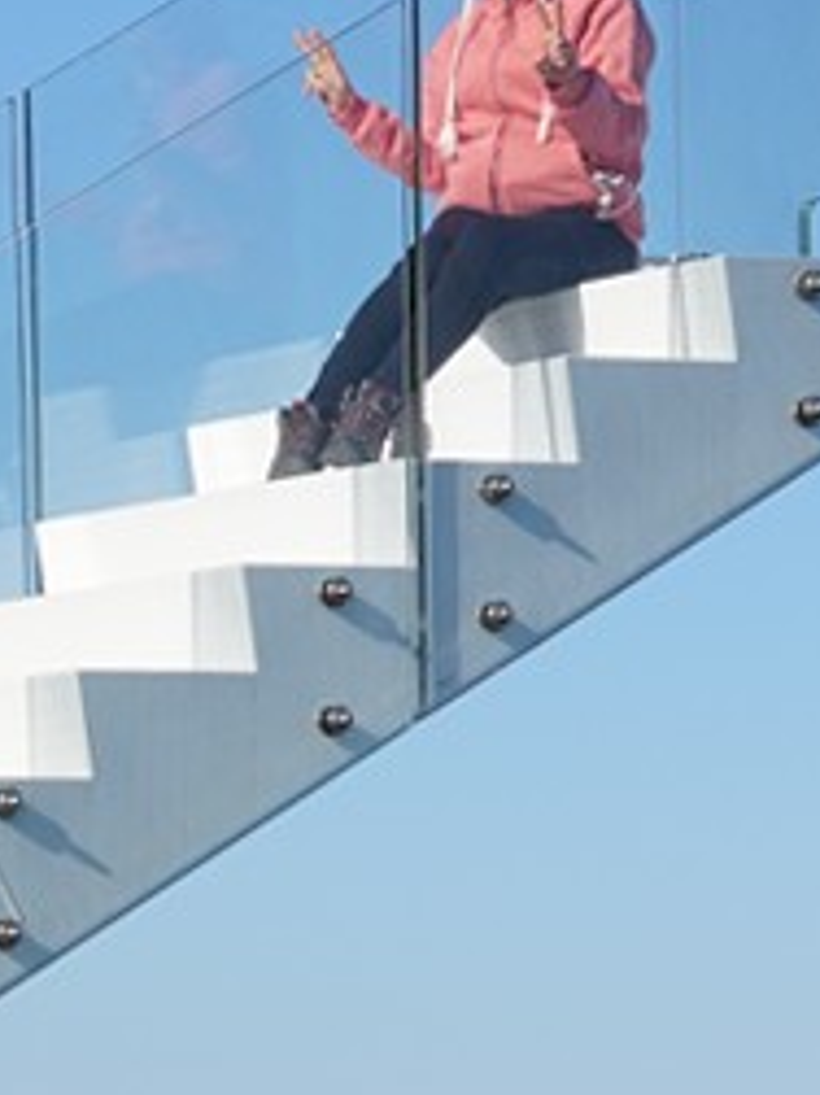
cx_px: -1348
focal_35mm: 276
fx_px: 8725
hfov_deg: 5.2
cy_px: 1701
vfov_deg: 7.1
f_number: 16
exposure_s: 1/100
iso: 100
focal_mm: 36
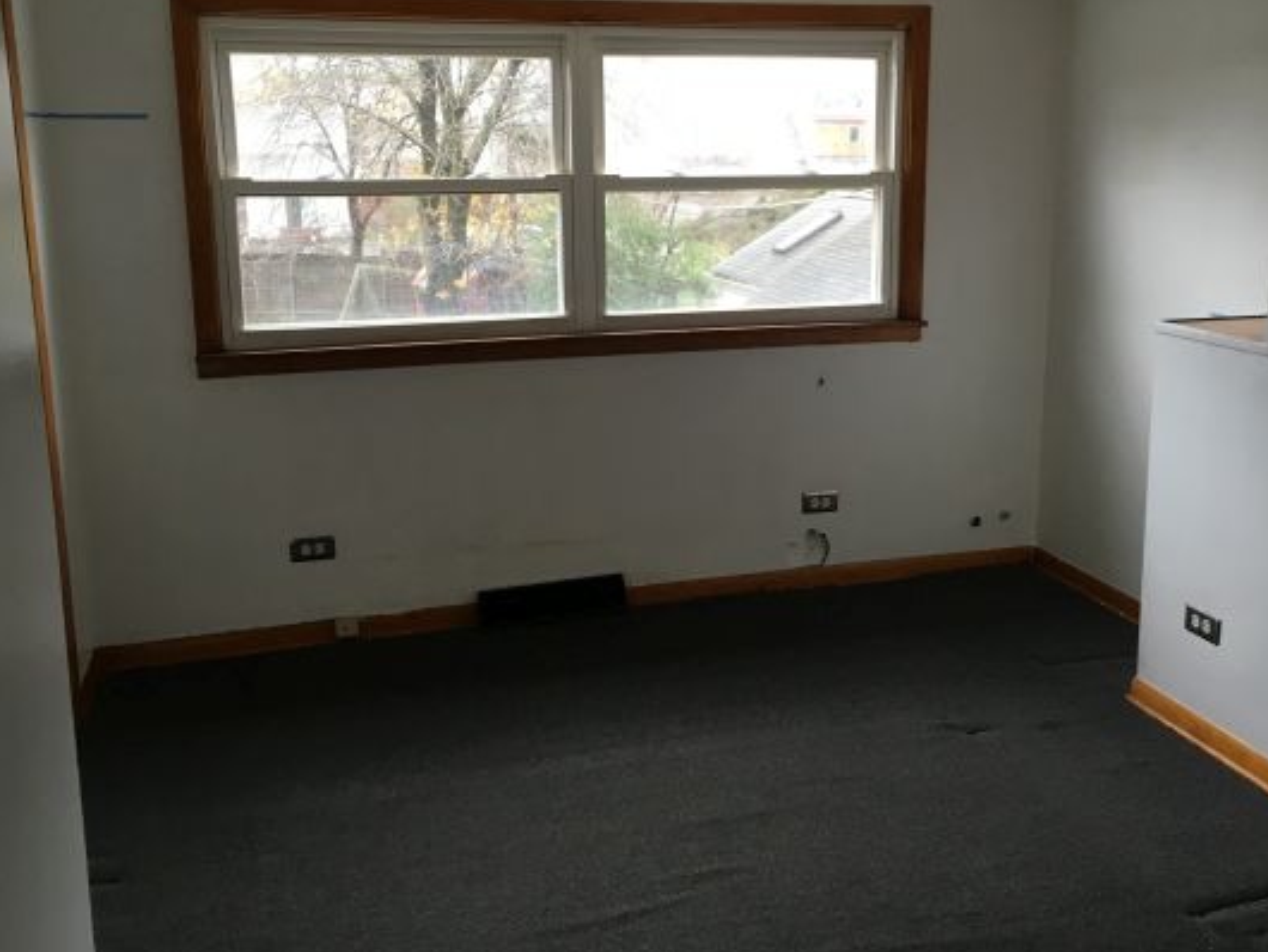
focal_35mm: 35
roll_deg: +0.8
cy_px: 395
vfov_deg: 40.6
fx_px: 1283
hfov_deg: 52.6
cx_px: 679
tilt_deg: -10.4
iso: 64
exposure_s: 1/30
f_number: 2.2
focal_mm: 4.15
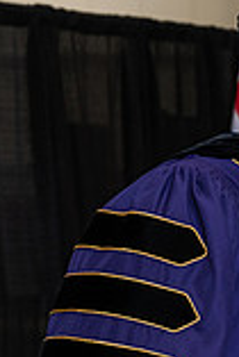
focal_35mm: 247
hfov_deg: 5.5
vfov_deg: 8.3
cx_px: 414
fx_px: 2454
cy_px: 313
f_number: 4.5
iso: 1250
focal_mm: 67
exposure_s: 1/200
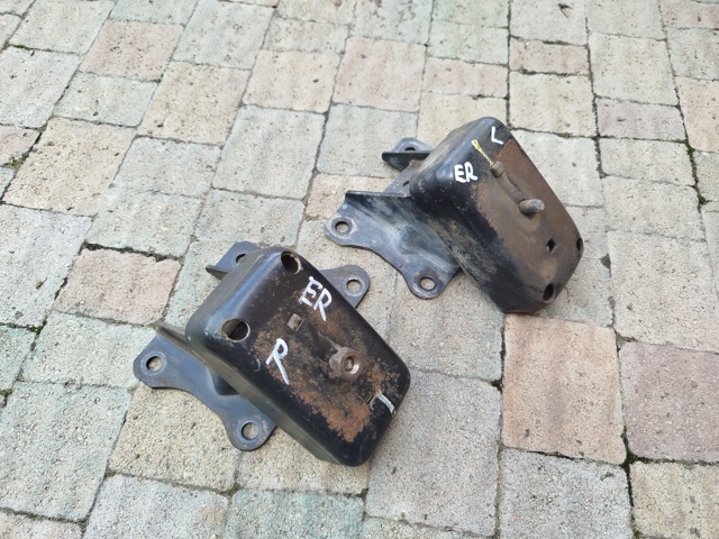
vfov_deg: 56.8
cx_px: 360
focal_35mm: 24
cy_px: 270
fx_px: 498
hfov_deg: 71.6
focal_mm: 5.31
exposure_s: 1/100
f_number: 1.7
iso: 80
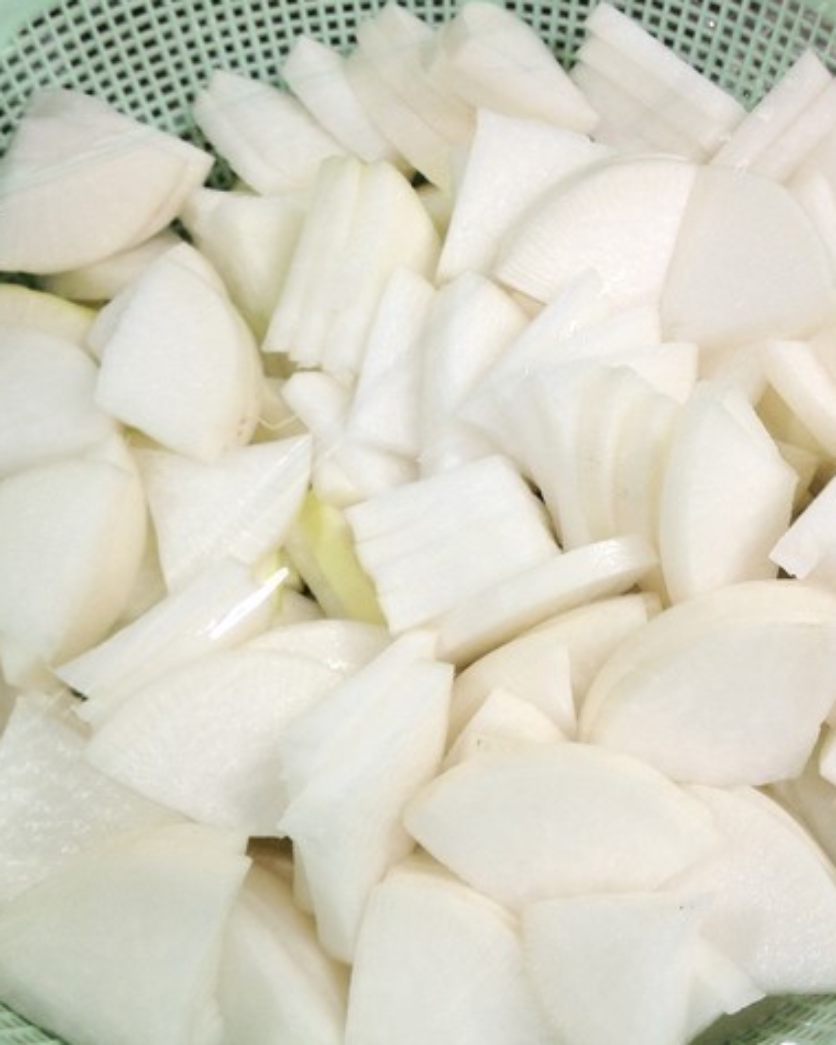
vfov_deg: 40.3
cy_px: 519
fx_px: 1423
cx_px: 431
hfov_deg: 32.7
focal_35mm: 46
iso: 80
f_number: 2.4
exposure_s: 1/20
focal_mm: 4.28
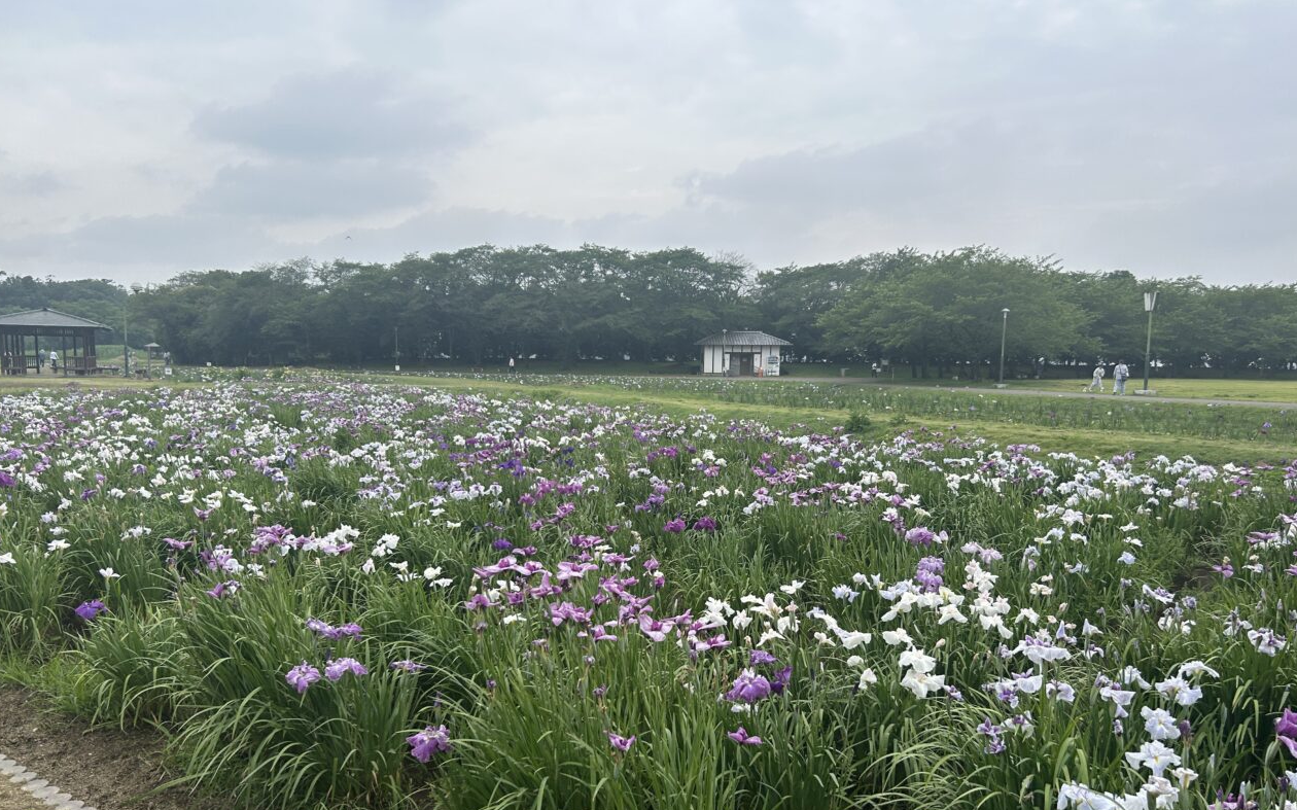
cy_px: 477
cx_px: 647
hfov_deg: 66.5
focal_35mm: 28
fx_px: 990
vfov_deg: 44.3
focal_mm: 5.7
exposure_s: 1/3968
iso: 50
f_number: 1.5
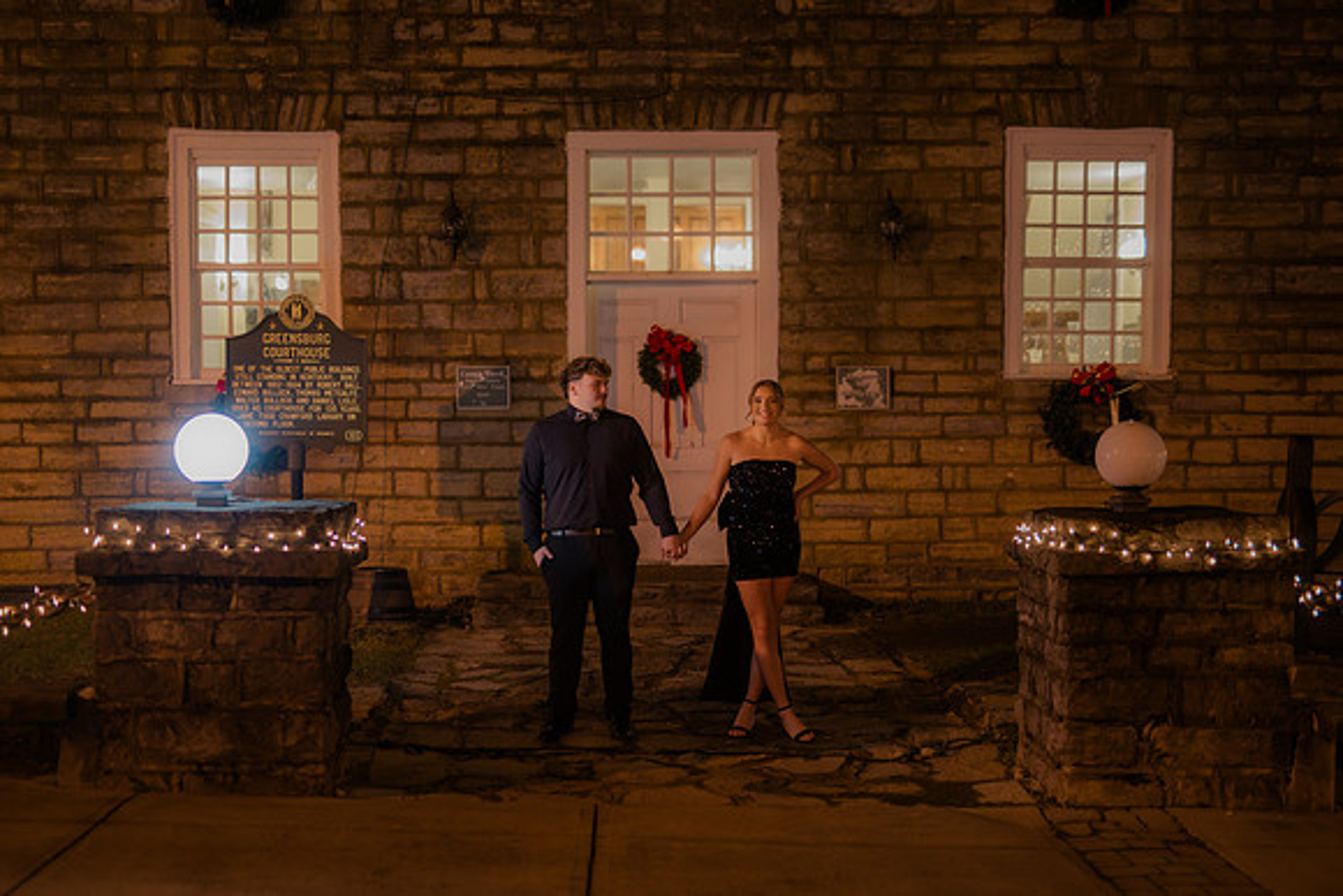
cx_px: 655
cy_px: 459
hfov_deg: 37.2
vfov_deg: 25.3
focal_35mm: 54
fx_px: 1997
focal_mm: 50
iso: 2500
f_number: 1.4
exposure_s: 1/100
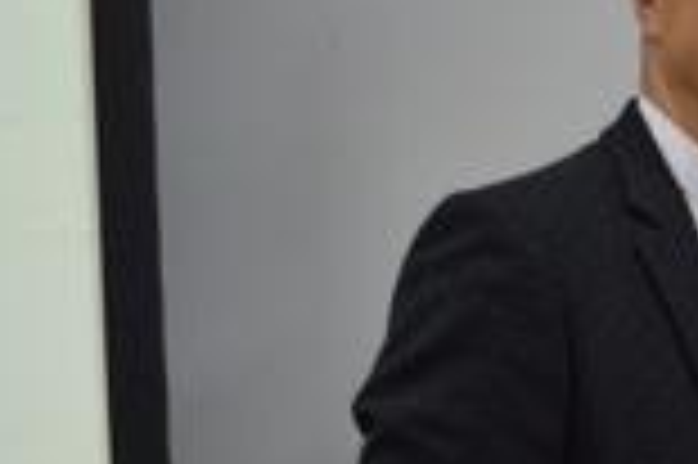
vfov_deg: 9.1
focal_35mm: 149
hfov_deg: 12.3
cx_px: 1382
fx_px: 2886
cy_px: 448
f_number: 4
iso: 800
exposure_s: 1/80
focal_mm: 22
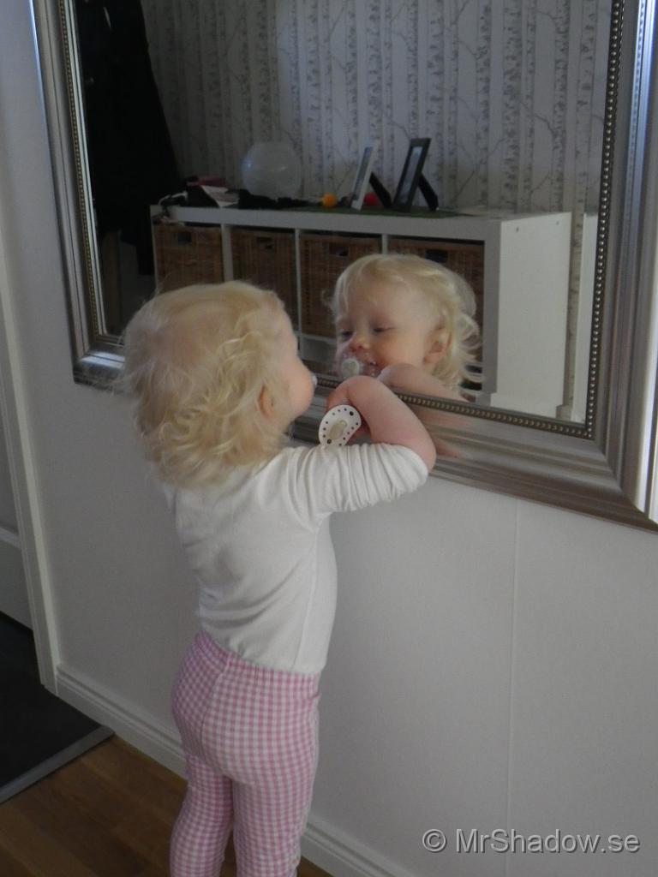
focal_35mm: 34
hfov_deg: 41.8
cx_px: 329
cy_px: 438
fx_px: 862
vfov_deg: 54.0
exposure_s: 1/50
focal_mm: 6.1
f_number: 3.8
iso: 400
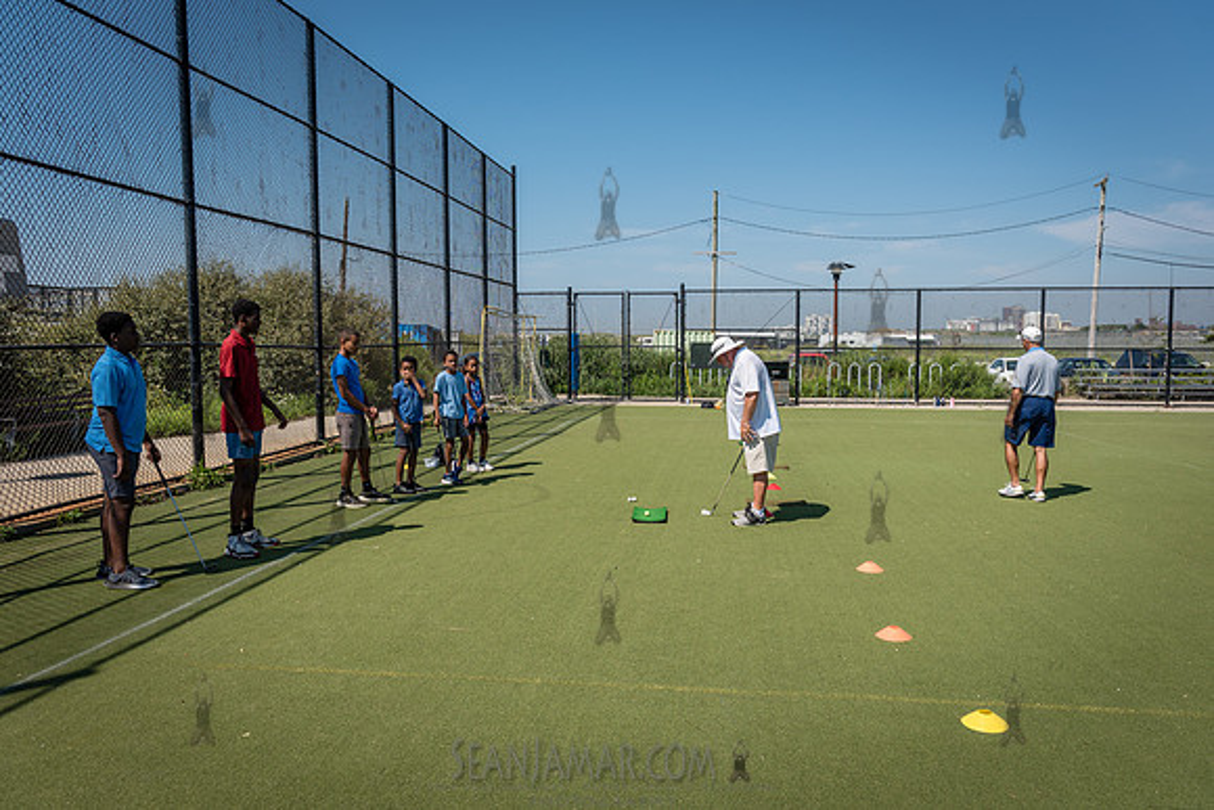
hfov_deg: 66.8
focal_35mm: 27
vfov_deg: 47.5
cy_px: 405
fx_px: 921
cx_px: 607
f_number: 5
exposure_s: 1/800
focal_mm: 27
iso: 100
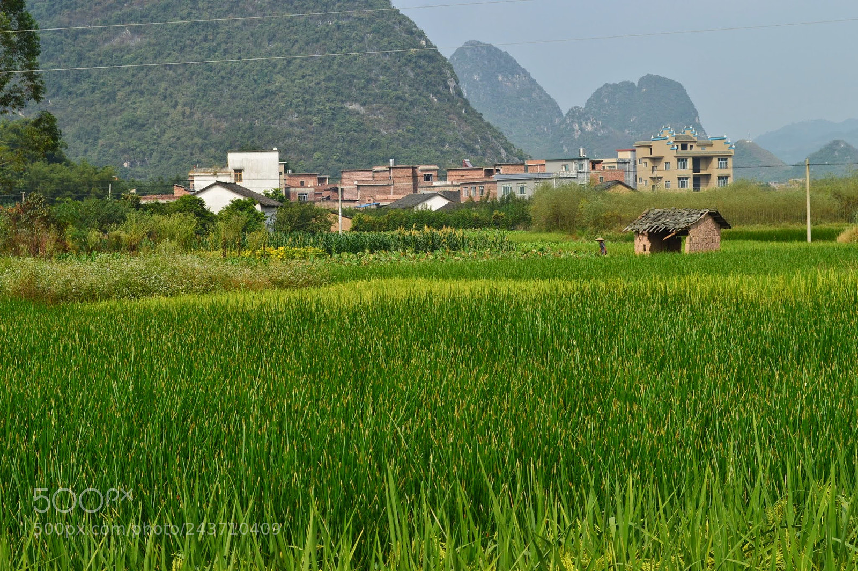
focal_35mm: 82
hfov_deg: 24.6
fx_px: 1965
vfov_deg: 16.5
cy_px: 286
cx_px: 429
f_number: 11
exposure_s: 1/500
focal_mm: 55
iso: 400
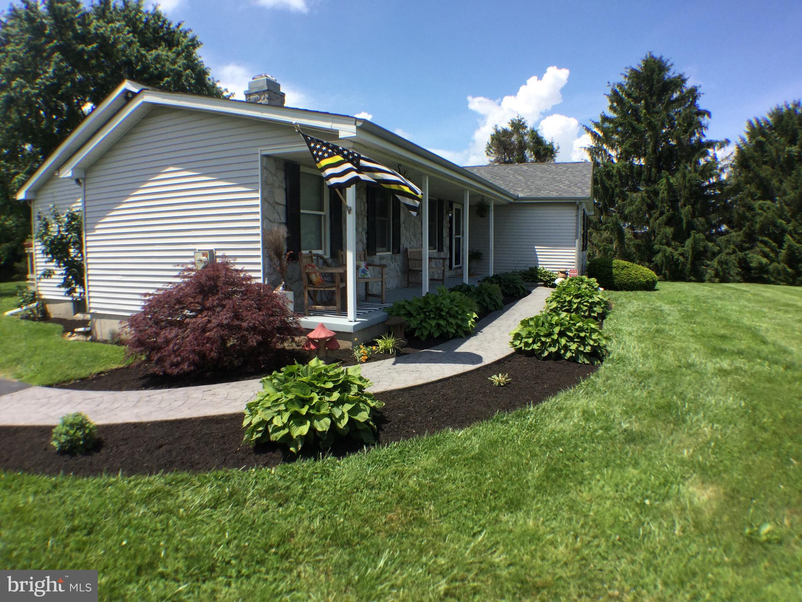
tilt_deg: -8.9
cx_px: 401
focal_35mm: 31
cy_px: 301
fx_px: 718
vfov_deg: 45.4
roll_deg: -0.4
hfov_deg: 58.4
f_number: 2.4
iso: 25
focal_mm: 3.3
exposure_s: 1/1314
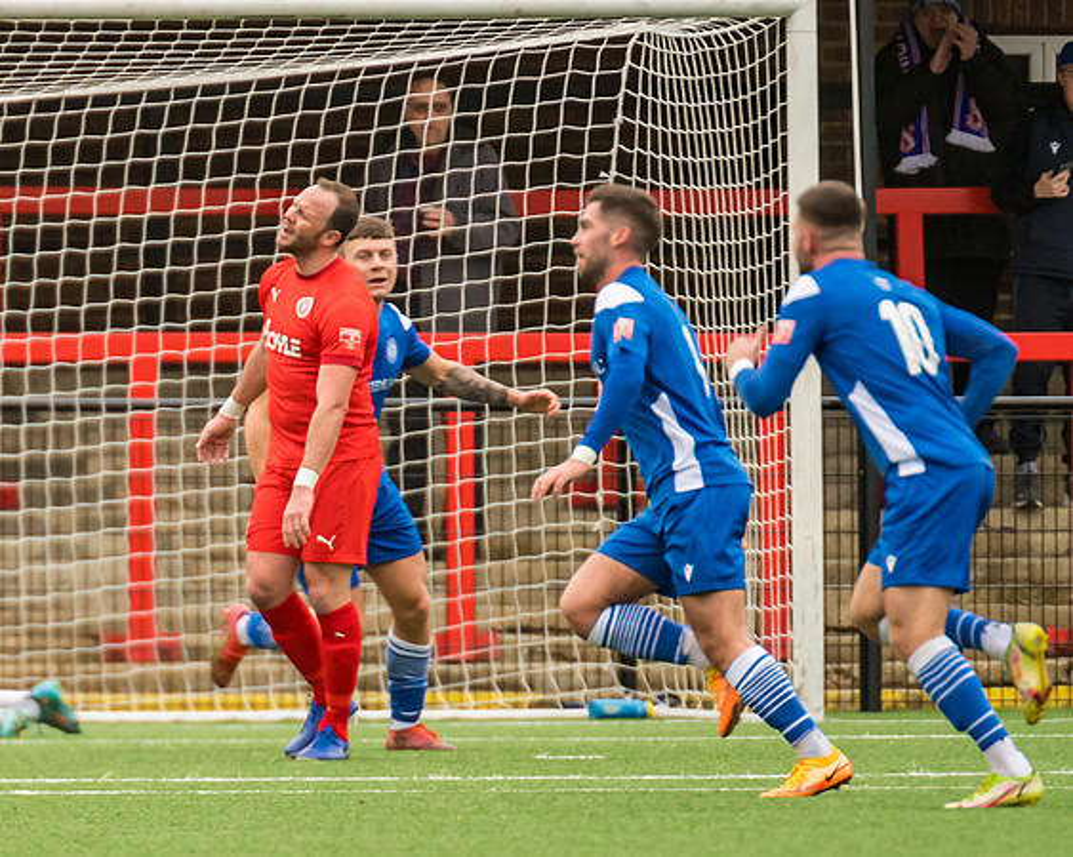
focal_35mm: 984
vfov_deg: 1.6
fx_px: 31223
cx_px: 192
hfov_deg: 2.0
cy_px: 417
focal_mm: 420
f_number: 4
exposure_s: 1/640
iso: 1000
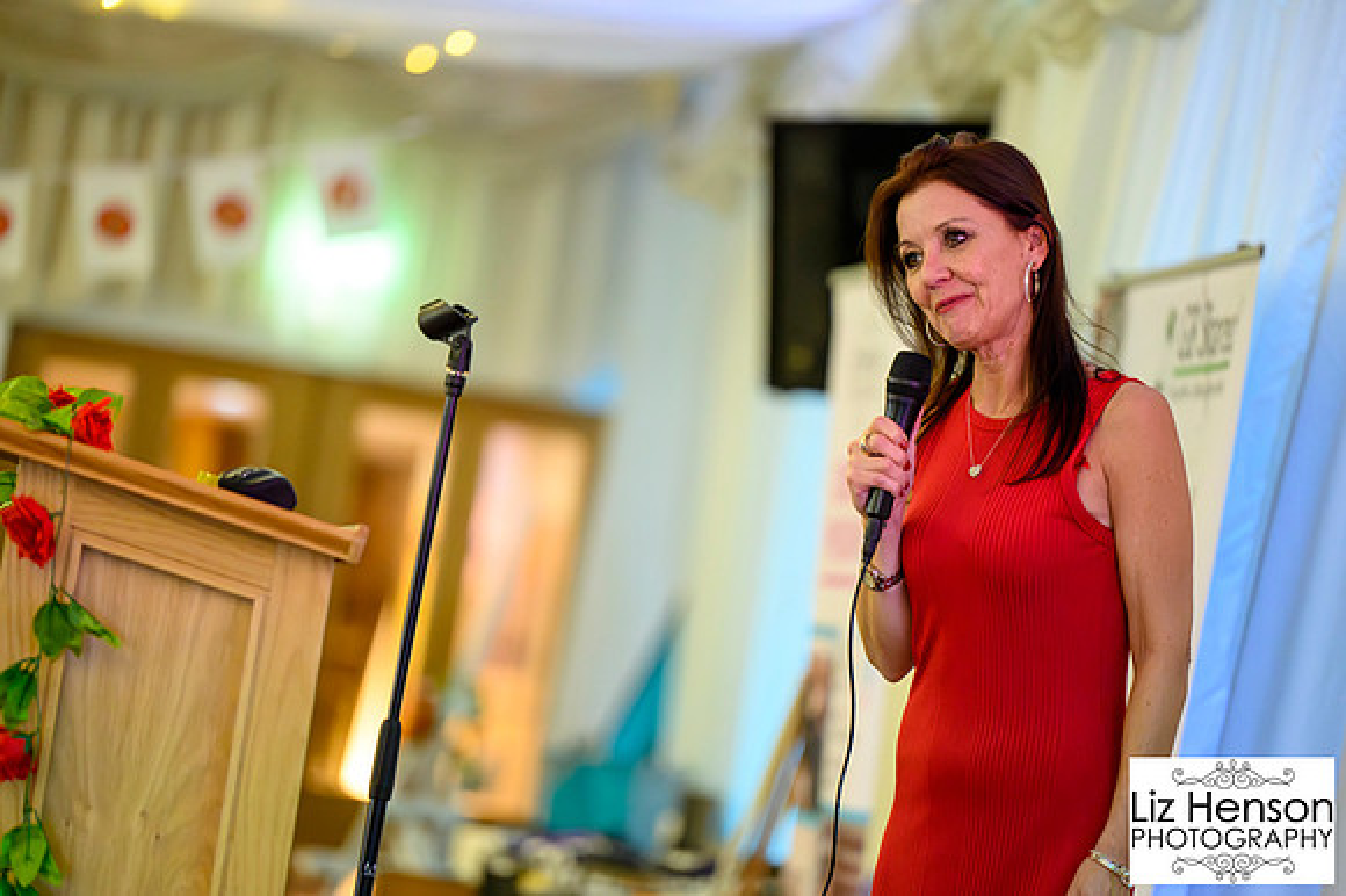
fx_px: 7473
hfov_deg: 10.3
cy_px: 448
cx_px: 673
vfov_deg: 6.9
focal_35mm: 200
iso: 12800
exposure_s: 1/200
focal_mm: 200
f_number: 2.8
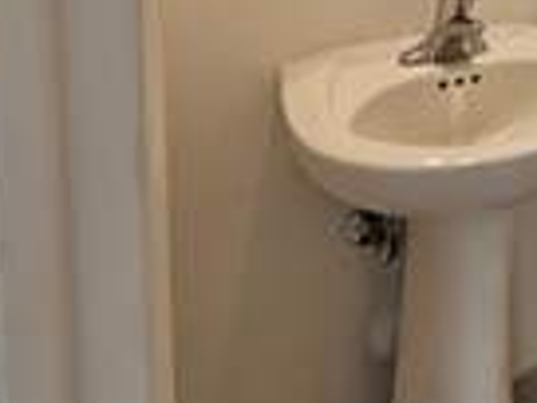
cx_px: 703
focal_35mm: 46
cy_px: -91
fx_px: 714
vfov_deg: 27.4
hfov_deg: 31.5
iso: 64
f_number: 2.2
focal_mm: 2.2
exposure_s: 1/60
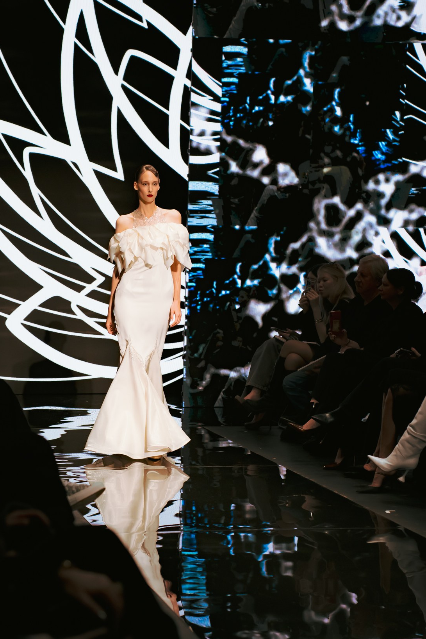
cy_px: 296
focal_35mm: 88
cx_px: 176
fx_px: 1562
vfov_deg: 23.1
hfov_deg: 15.5
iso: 3200
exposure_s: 1/320
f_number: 3.5
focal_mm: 75
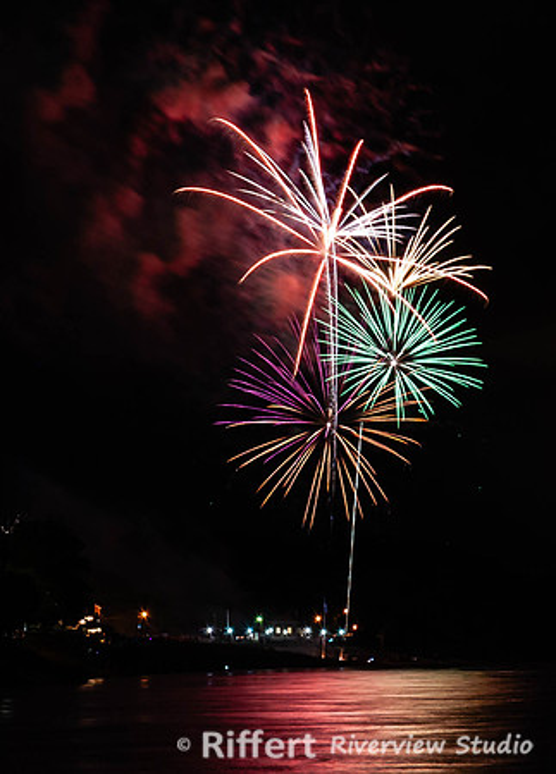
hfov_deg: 6.7
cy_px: 395
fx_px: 4707
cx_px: 667
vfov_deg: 9.4
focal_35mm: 214
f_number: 13
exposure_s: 10
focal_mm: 75
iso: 100
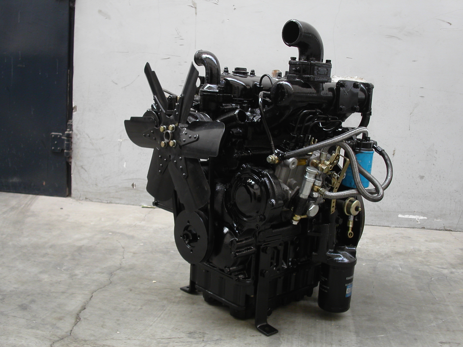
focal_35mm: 38
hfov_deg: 49.0
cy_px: 174
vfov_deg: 37.7
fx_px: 508
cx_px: 232
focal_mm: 7.8
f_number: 3.5
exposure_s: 1/45
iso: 100
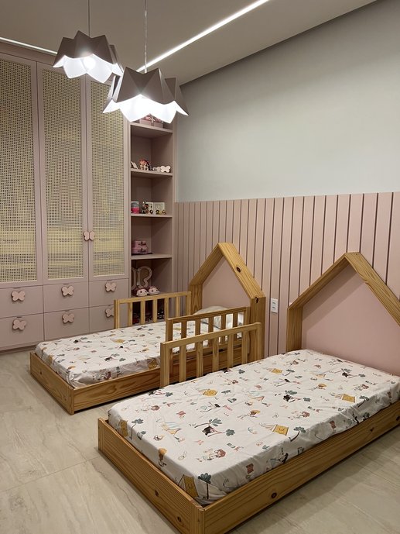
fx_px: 400
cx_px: 200
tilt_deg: -5.4
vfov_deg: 67.3
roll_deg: -1.2
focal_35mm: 26
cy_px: 267
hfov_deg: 53.1
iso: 100
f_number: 1.5
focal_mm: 5.7
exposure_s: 1/60
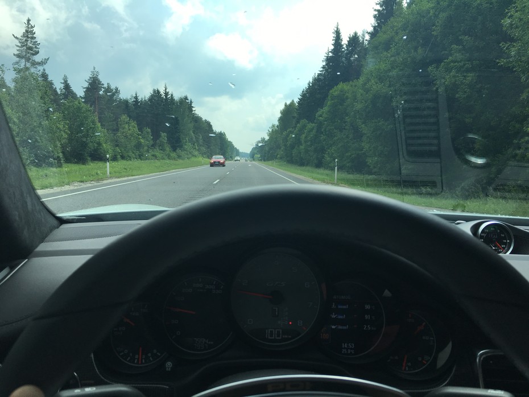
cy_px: 198
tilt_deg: -5.0
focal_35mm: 29
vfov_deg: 48.2
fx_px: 443
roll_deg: -2.1
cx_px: 264
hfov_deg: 61.6
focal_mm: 4.15
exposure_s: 1/1026
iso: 25
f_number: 2.2
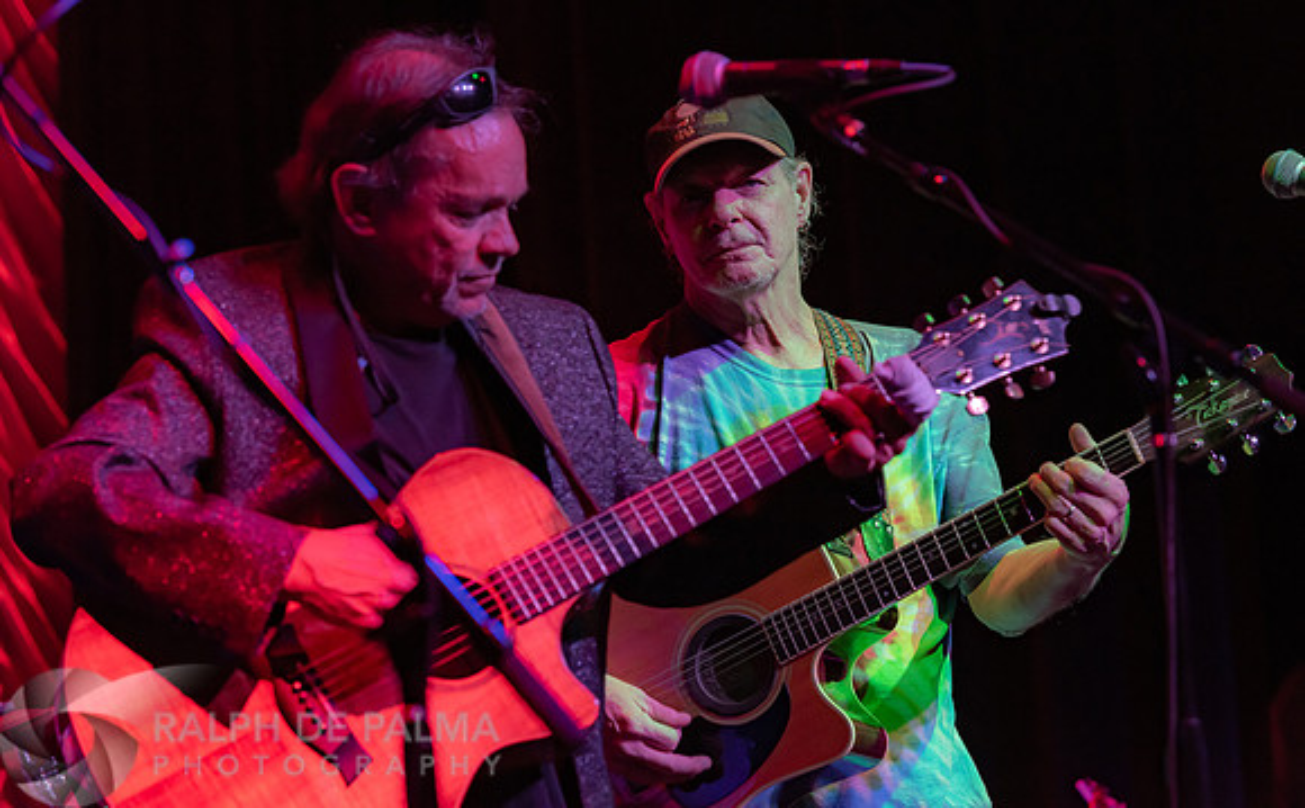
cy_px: 338
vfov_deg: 8.1
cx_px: 704
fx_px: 5675
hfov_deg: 13.1
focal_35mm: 160
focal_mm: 145
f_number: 5.6
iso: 1600
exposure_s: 1/160
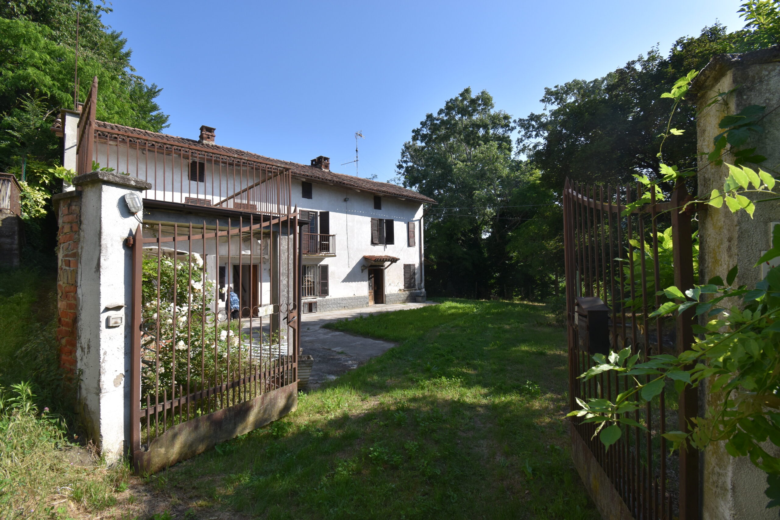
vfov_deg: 77.3
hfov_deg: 100.4
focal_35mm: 15
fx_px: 325
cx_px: 390
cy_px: 260
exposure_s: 1/320
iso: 200
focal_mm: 10
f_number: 9
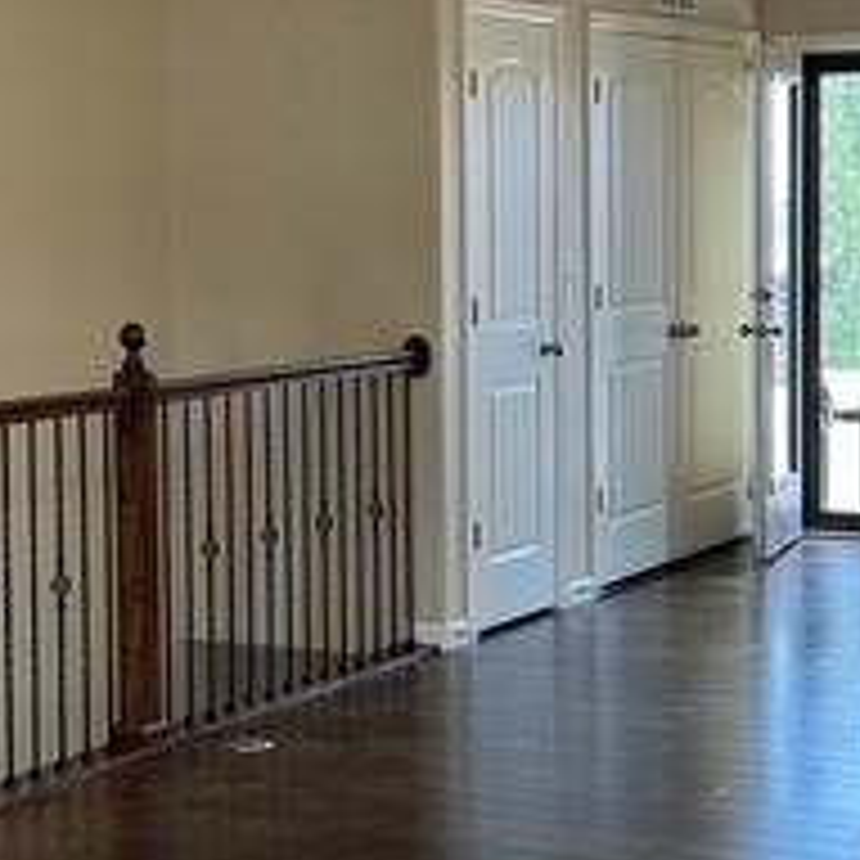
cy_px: 392
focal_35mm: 86
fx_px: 2417
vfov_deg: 20.2
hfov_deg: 20.2
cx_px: 482
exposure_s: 1/120
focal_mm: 3
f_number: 1.8
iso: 50
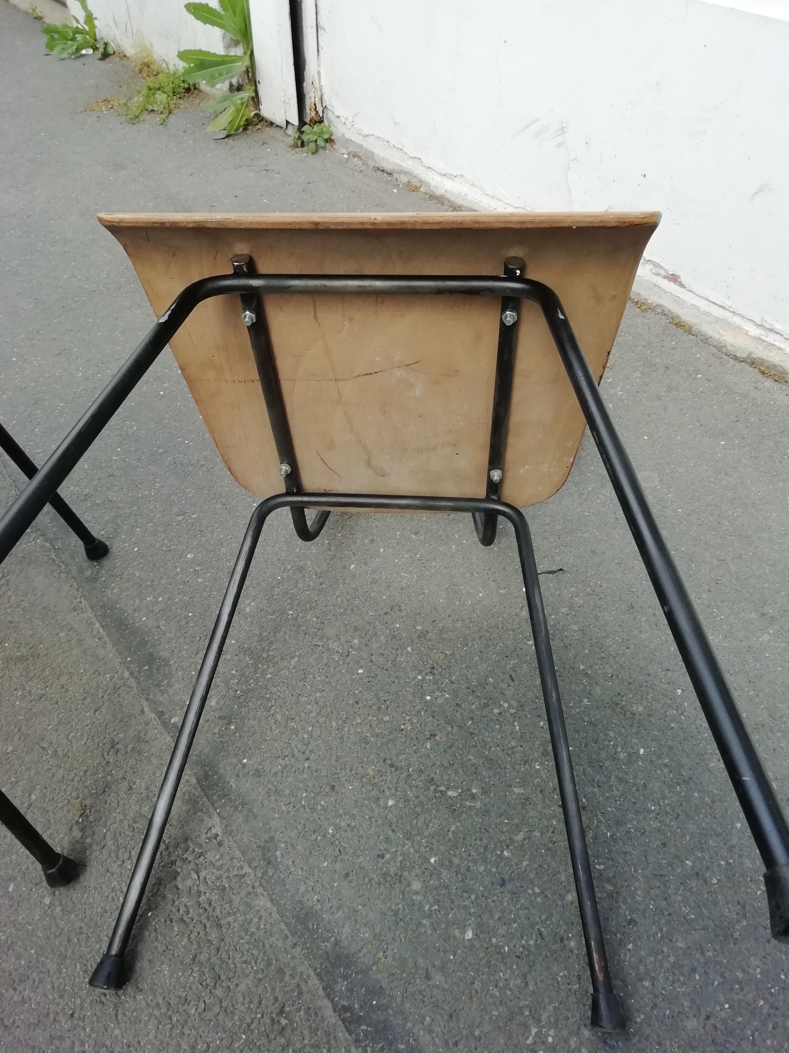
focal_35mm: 26
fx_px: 790
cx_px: 394
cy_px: 526
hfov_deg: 53.1
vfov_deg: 67.3
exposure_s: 1/321
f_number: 2.2
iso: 50
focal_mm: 3.46
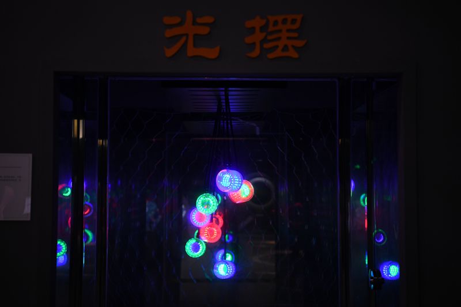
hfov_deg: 28.8
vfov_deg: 19.4
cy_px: 154
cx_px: 230
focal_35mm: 70
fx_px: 896
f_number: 2.8
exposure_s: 1/160
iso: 1600
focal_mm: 70
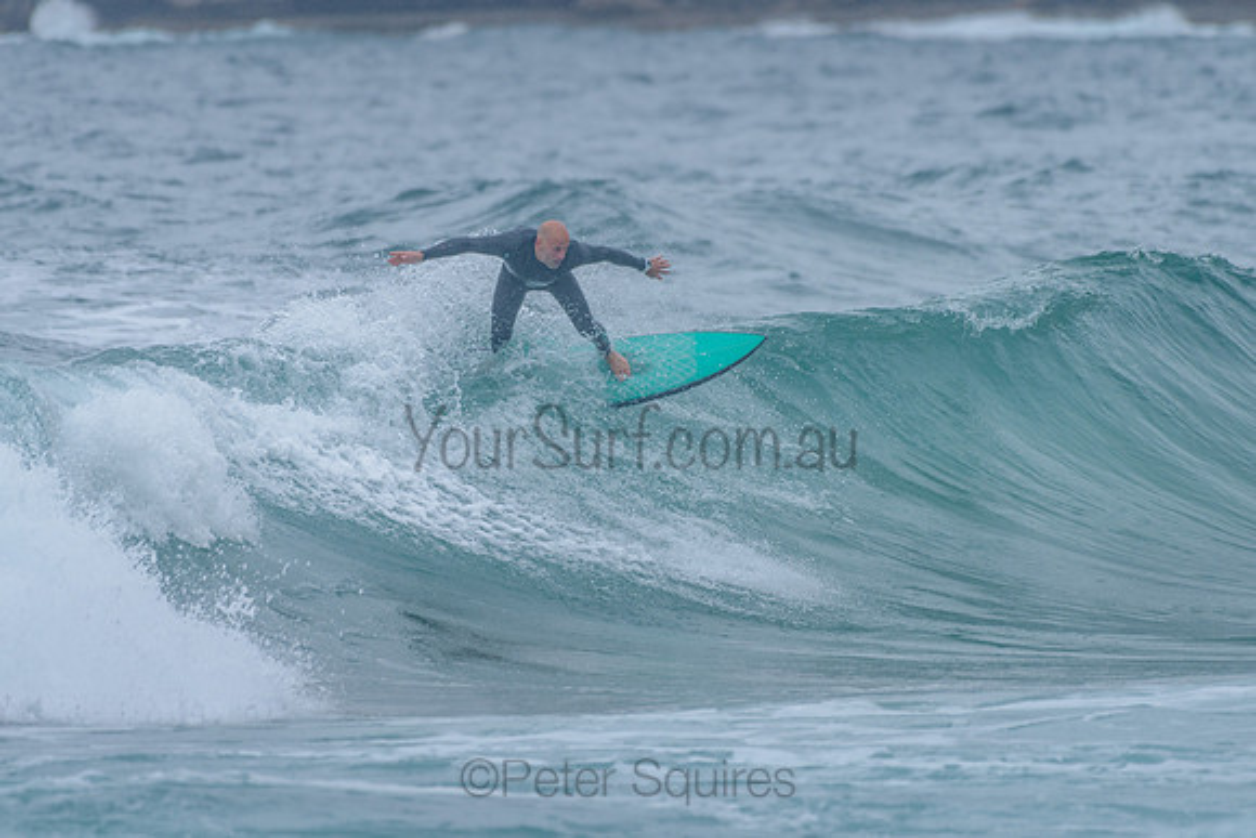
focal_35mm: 613
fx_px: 21383
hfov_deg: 3.4
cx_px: 630
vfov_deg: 2.2
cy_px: 326
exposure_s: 1/1250
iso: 560
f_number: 5.6
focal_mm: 500
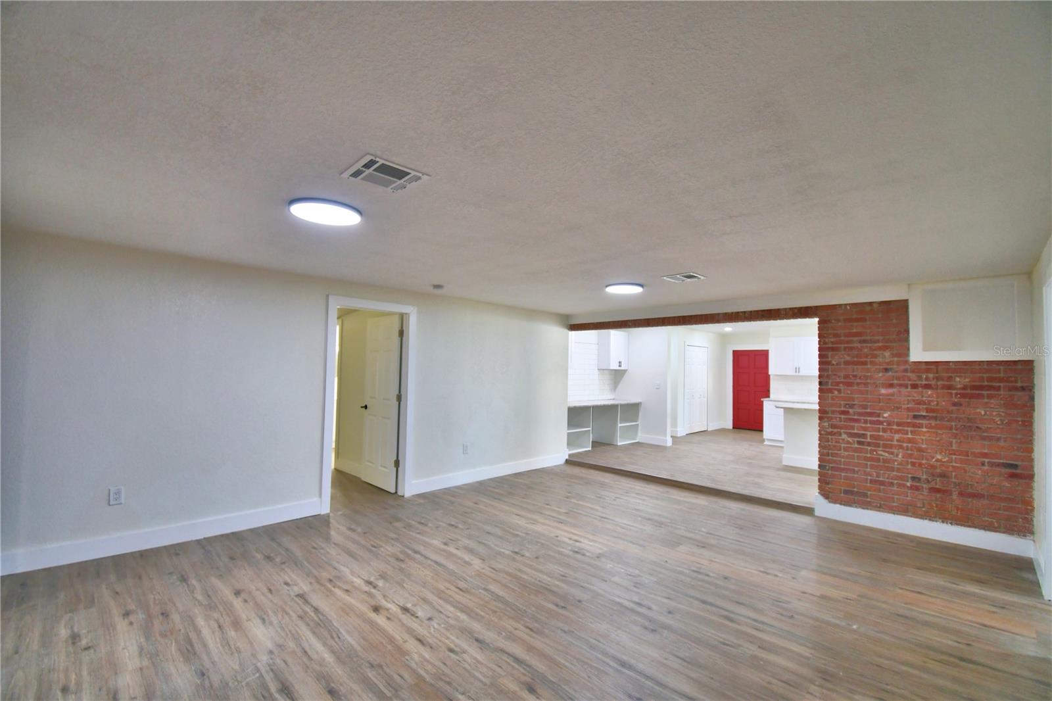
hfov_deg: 100.4
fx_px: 438
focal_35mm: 15
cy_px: 350
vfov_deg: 77.3
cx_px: 526
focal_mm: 10
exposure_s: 1/30
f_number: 4.5
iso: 400
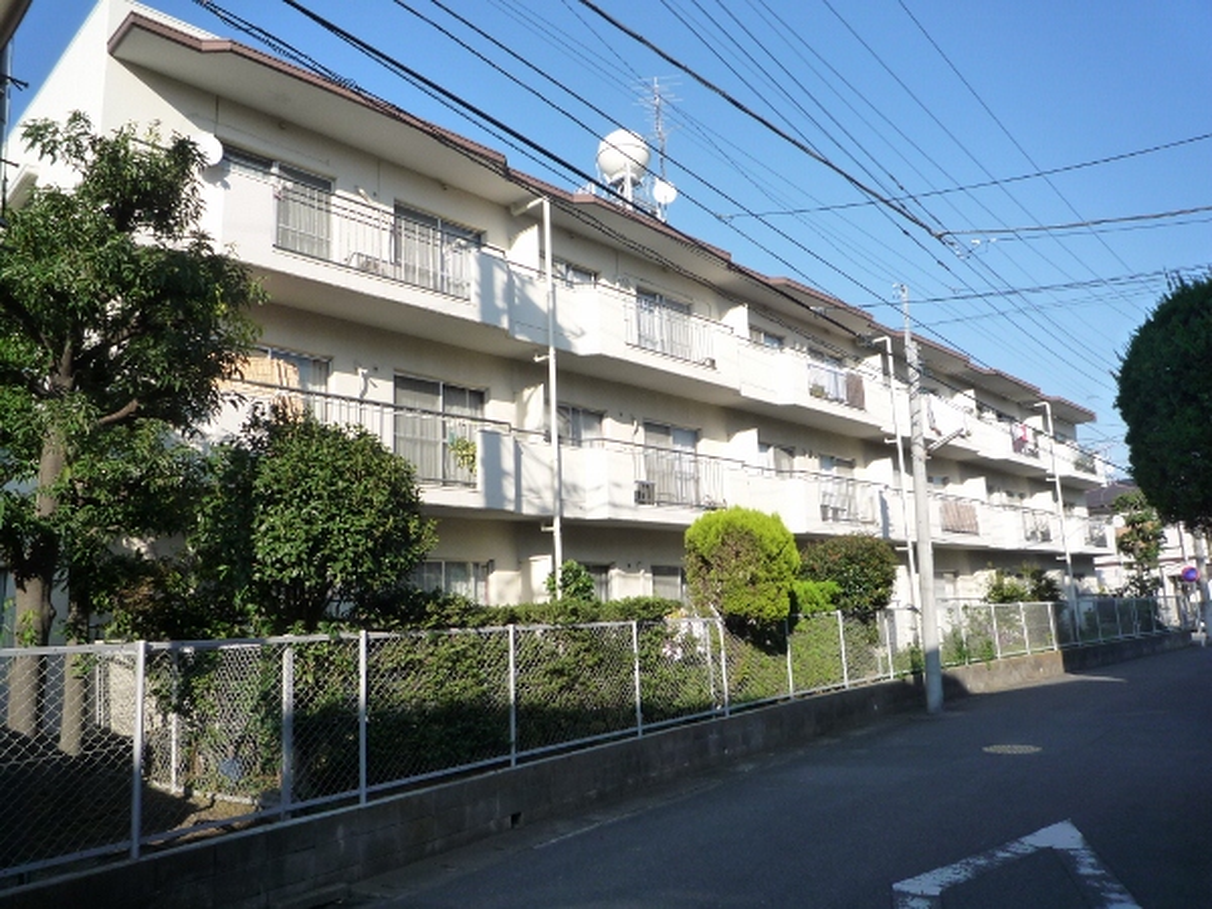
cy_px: 454
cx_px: 606
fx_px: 875
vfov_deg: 54.9
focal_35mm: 25
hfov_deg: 69.4
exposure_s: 1/640
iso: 160
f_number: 4
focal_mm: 4.4
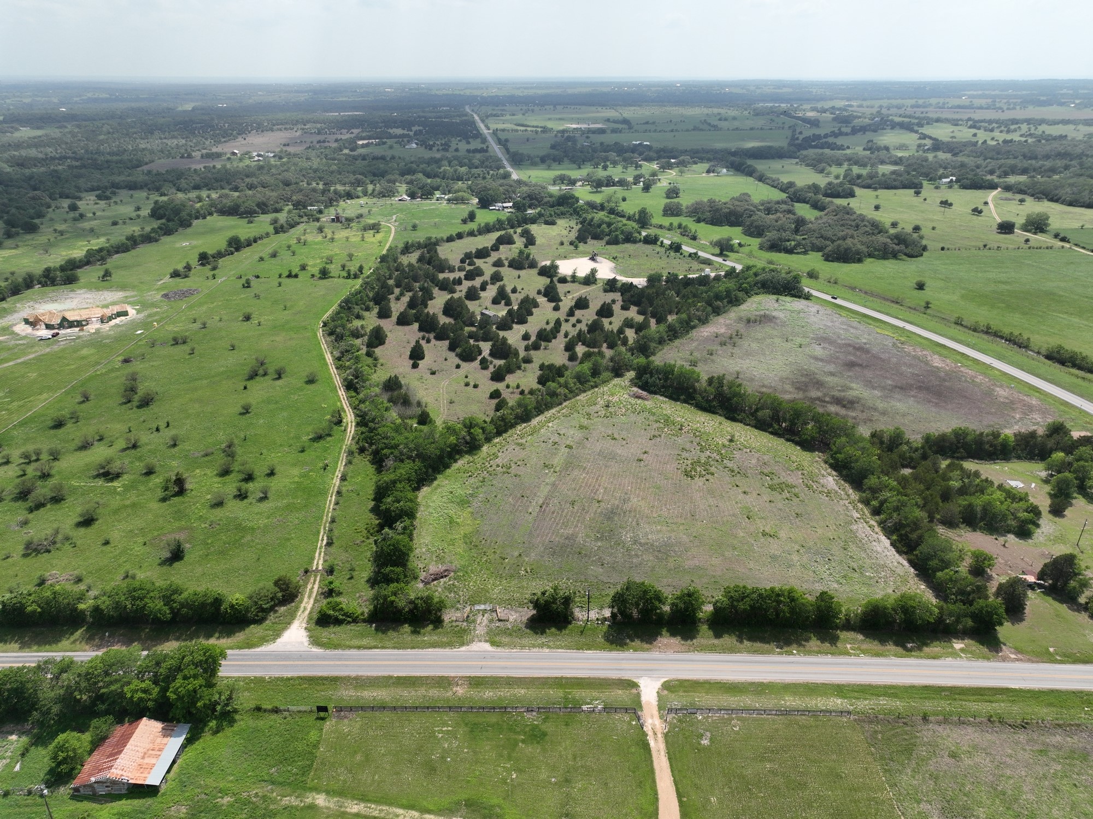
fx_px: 757
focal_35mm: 24
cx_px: 546
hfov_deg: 71.6
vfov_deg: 56.8
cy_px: 410
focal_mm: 12.29
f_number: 2.8
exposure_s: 1/2000
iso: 120
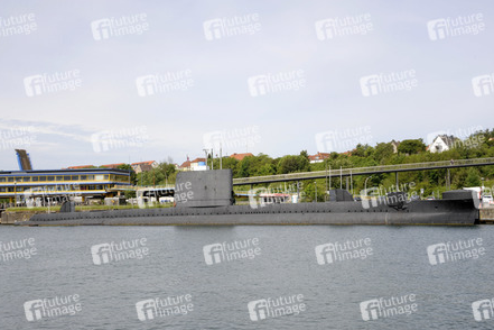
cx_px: 246
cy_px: 167
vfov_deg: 26.5
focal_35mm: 51
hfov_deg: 38.9
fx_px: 700
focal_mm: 50
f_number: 10
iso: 250
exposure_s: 1/400
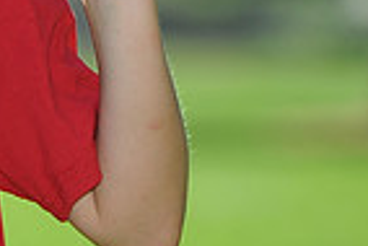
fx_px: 6876
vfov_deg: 2.0
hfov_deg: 3.1
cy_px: -137
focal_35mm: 672
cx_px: -251
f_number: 4.5
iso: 200
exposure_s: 1/800
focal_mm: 165
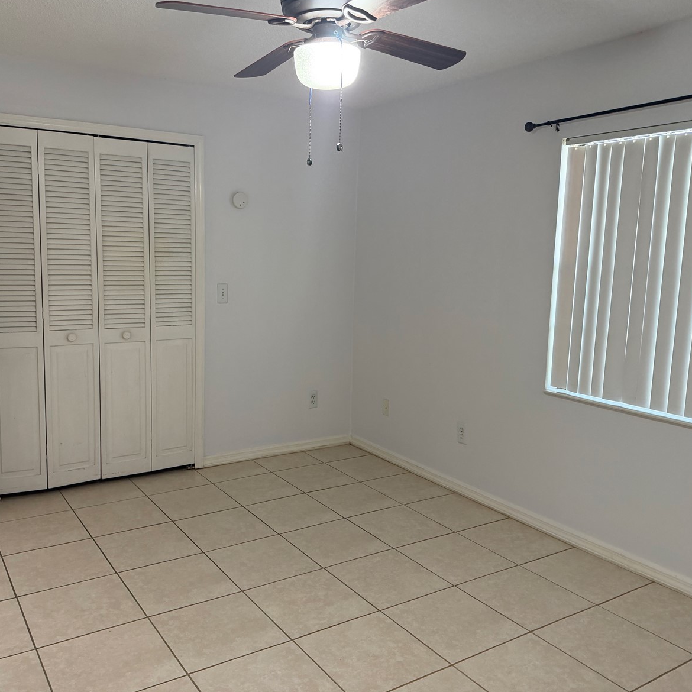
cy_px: 339
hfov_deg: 55.5
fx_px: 656
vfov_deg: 55.6
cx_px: 311
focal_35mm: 29
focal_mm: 6.76
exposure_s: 1/60
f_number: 1.78
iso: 200
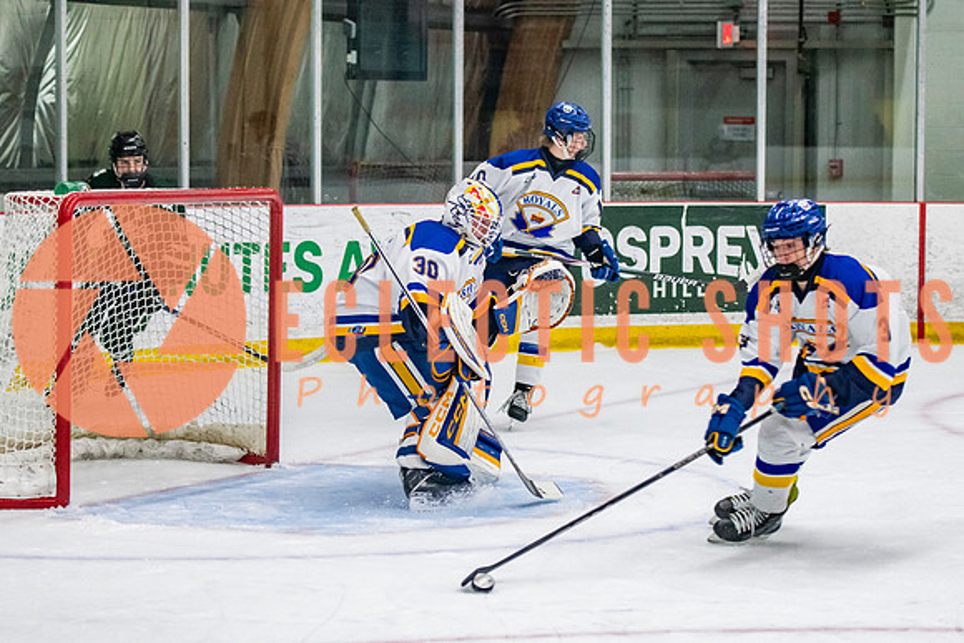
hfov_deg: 15.7
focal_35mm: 131
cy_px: 335
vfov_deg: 10.5
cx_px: 491
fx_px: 3498
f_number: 3.2
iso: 2000
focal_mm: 75
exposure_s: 1/640
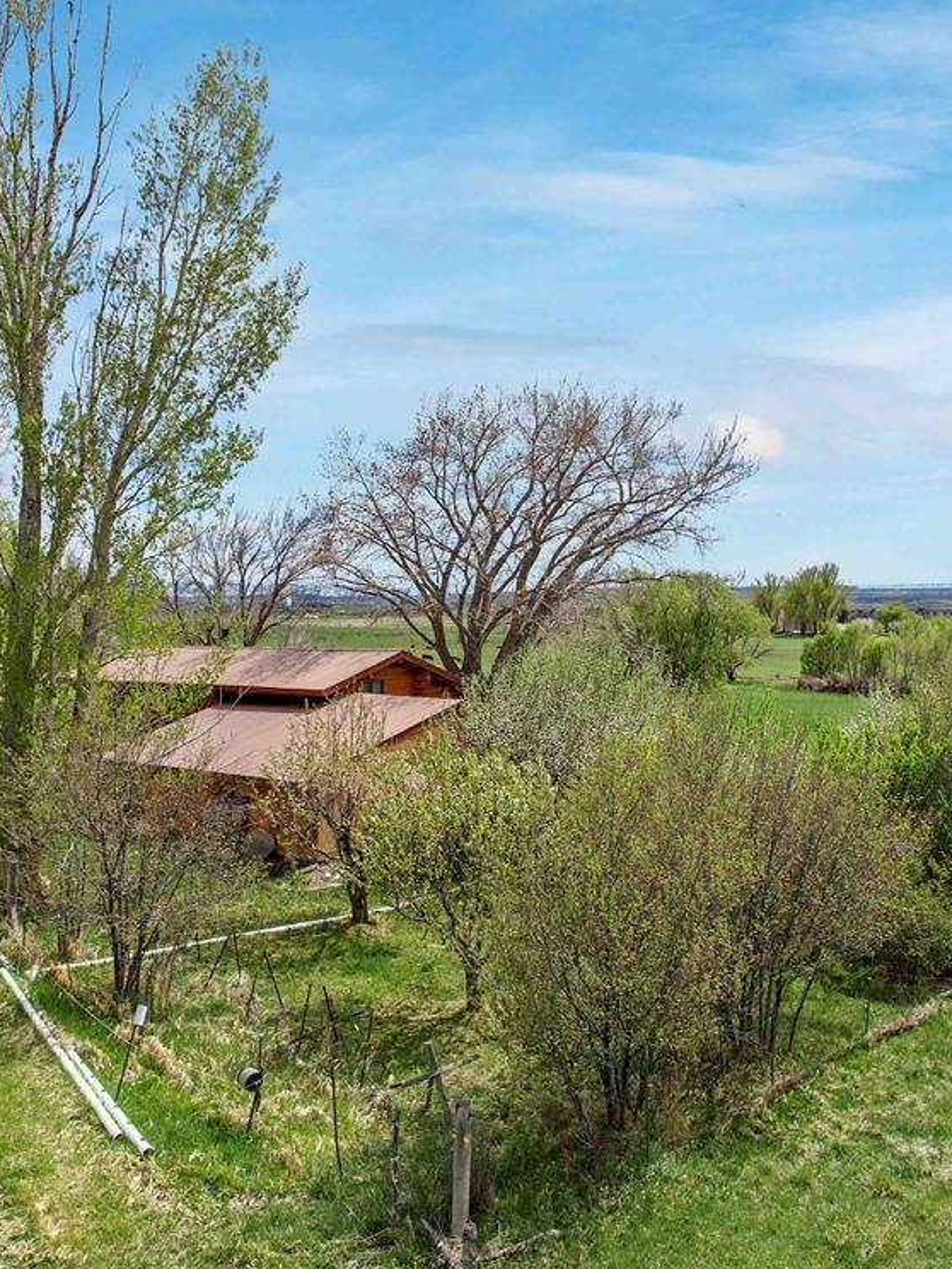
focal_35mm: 33
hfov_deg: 42.9
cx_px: 488
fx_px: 1210
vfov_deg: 55.4
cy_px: 626
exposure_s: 1/120
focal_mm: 12.29
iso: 170
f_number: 2.8
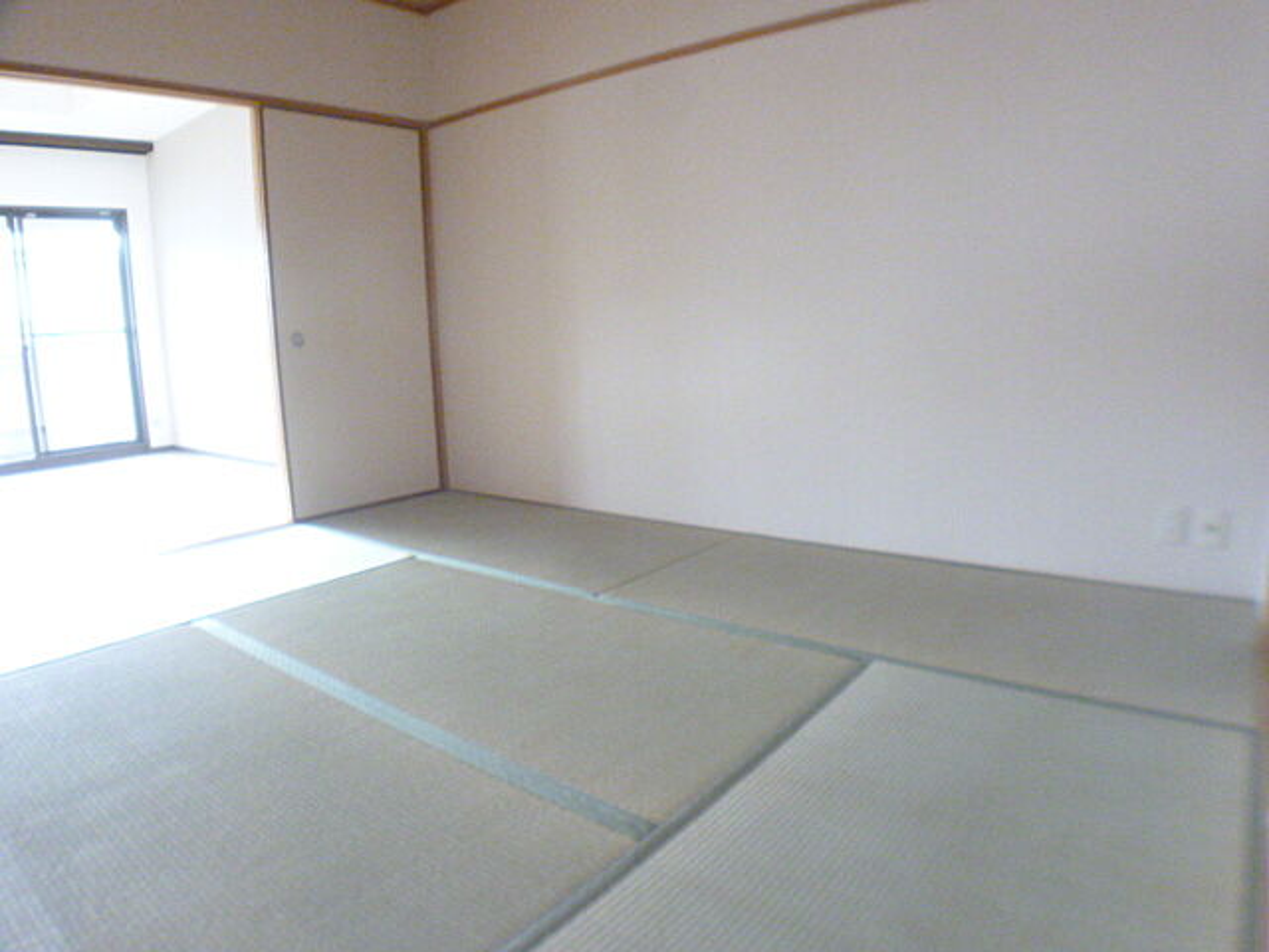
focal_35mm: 32
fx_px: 1173
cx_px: 634
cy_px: 476
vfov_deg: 44.2
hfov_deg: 56.8
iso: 800
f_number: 3.3
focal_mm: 5.7
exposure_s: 1/20
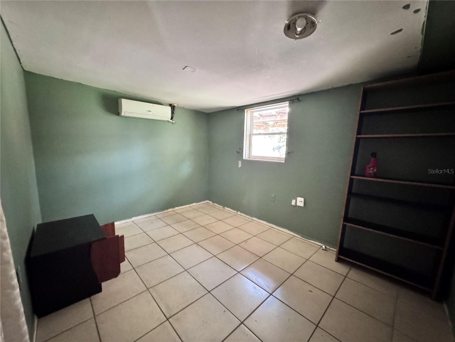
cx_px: 228
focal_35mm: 14
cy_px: 171
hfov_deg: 102.1
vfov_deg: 85.7
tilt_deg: -6.7
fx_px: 184
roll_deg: +0.0
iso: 1250
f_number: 2.2
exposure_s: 1/54
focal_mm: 2.22
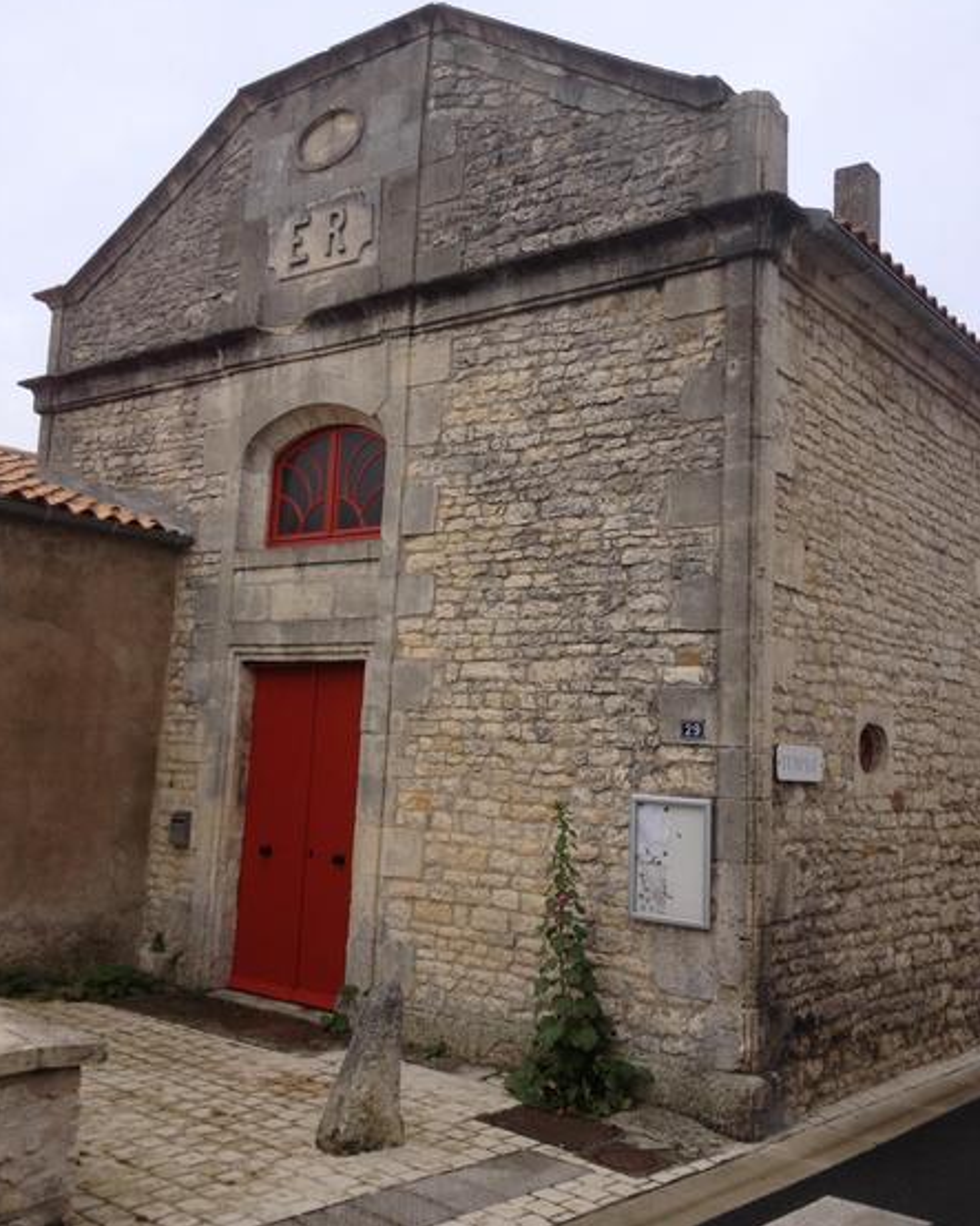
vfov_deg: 49.0
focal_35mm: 37
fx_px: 1342
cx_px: 489
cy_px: 567
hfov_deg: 40.1
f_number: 2.4
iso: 50
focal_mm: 4.28
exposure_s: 1/681
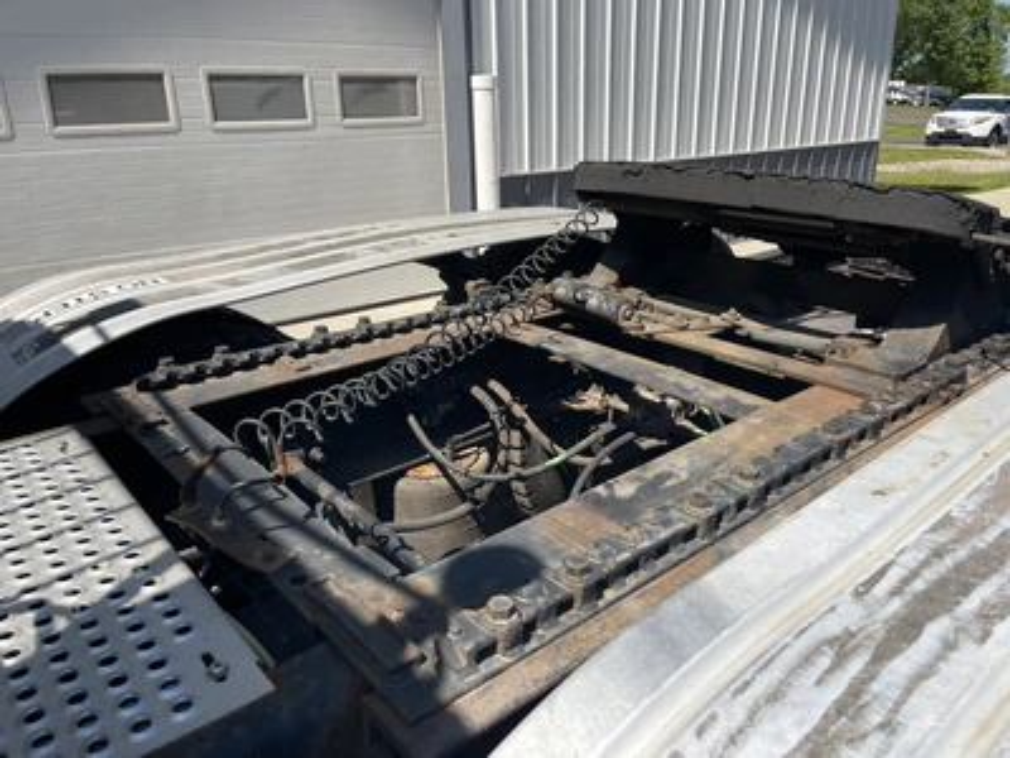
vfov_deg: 54.9
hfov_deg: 69.4
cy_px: 379
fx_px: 729
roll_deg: +1.7
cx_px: 505
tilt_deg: -19.4
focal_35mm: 25
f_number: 1.6
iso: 32
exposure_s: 1/2924
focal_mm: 5.1
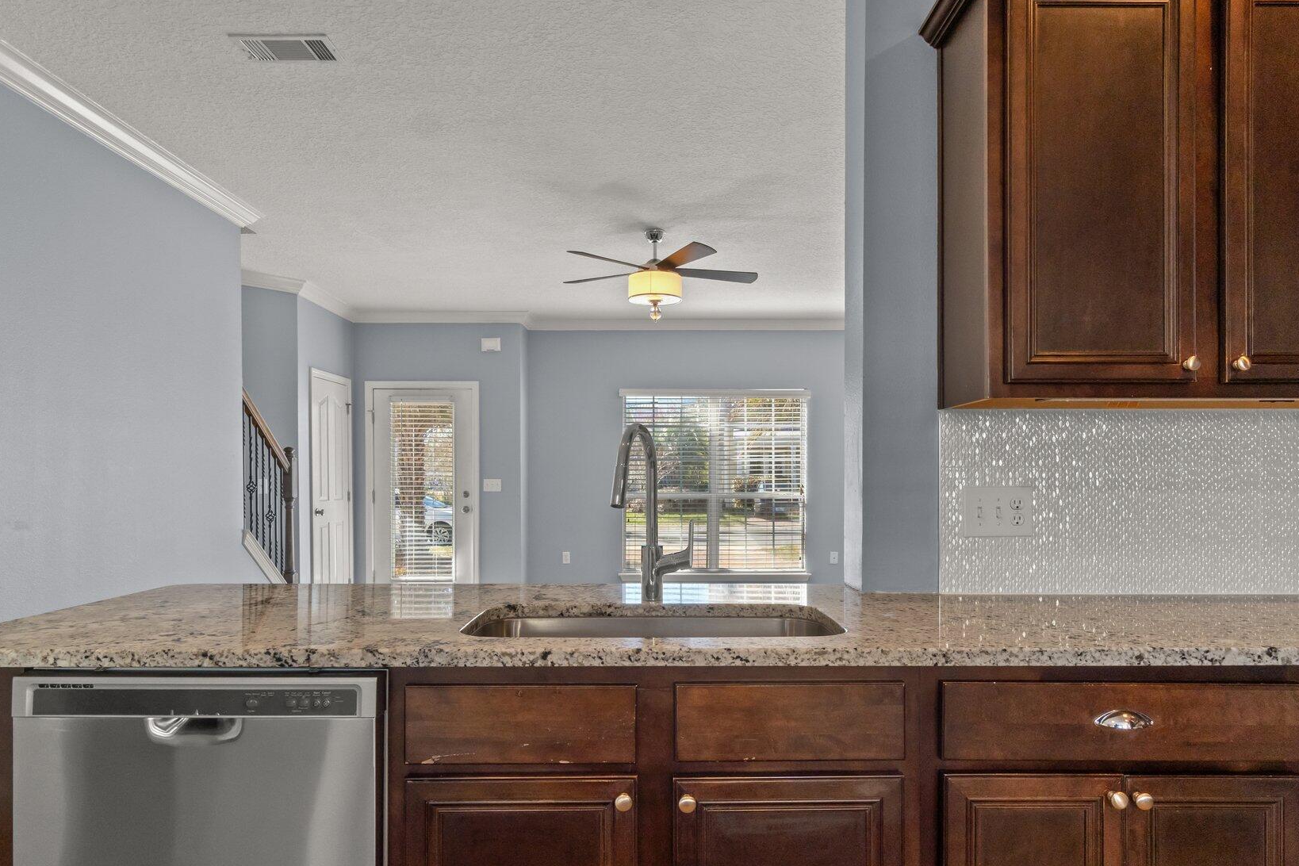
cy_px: 495
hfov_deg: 82.2
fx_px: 744
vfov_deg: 60.1
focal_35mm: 21
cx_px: 654
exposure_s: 1/5
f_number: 9
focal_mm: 11
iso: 400
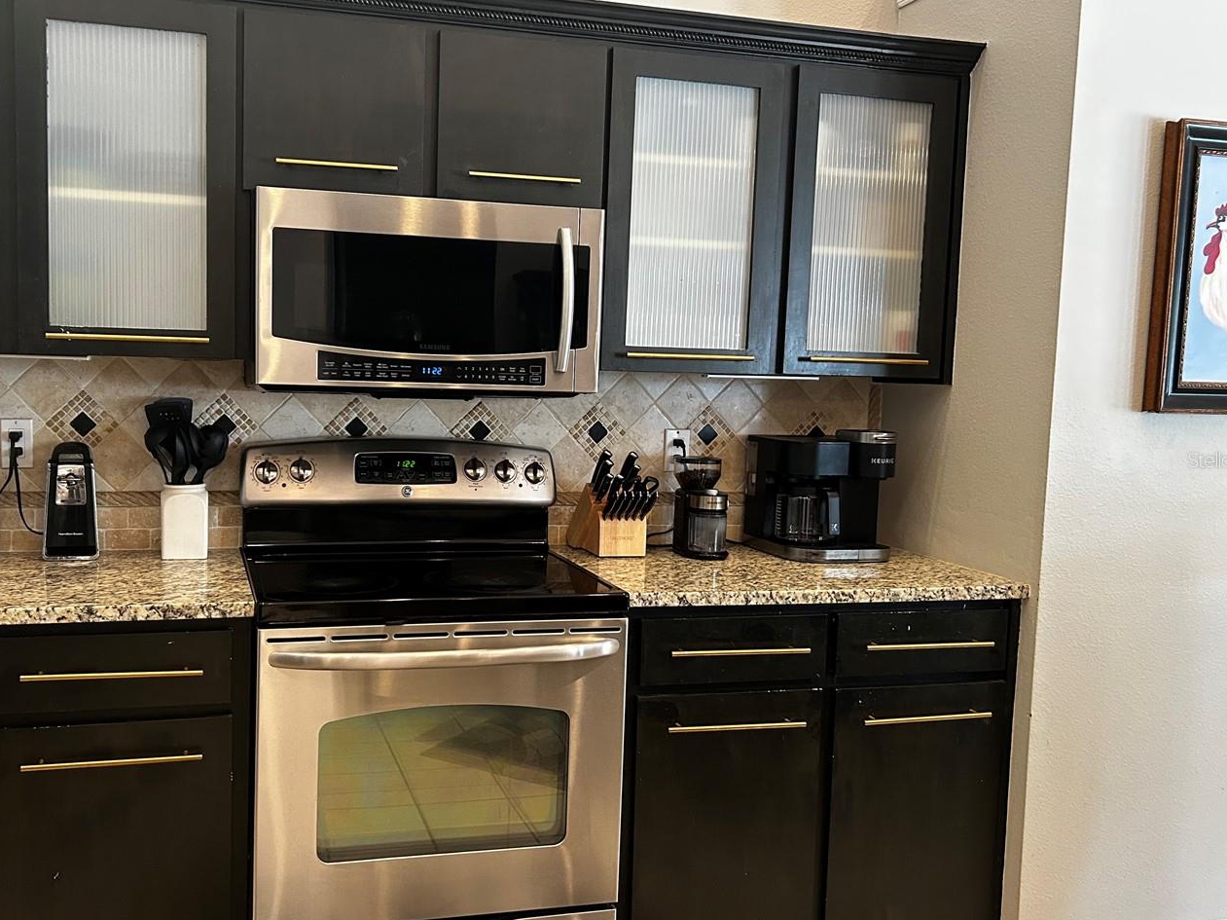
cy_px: 460
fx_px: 1169
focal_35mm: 33
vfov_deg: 42.9
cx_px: 501
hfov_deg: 55.0
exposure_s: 1/60
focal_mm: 5.7
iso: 250
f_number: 1.5
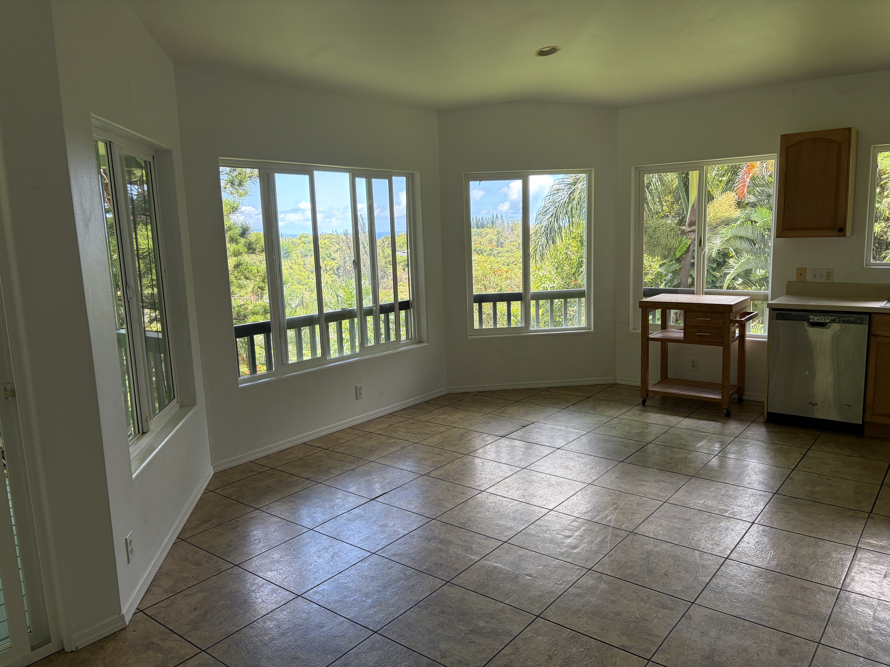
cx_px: 445
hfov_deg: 67.3
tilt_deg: -7.3
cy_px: 334
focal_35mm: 26
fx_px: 668
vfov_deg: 53.1
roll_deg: +1.0
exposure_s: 1/191
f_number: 1.6
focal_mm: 5.96
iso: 64
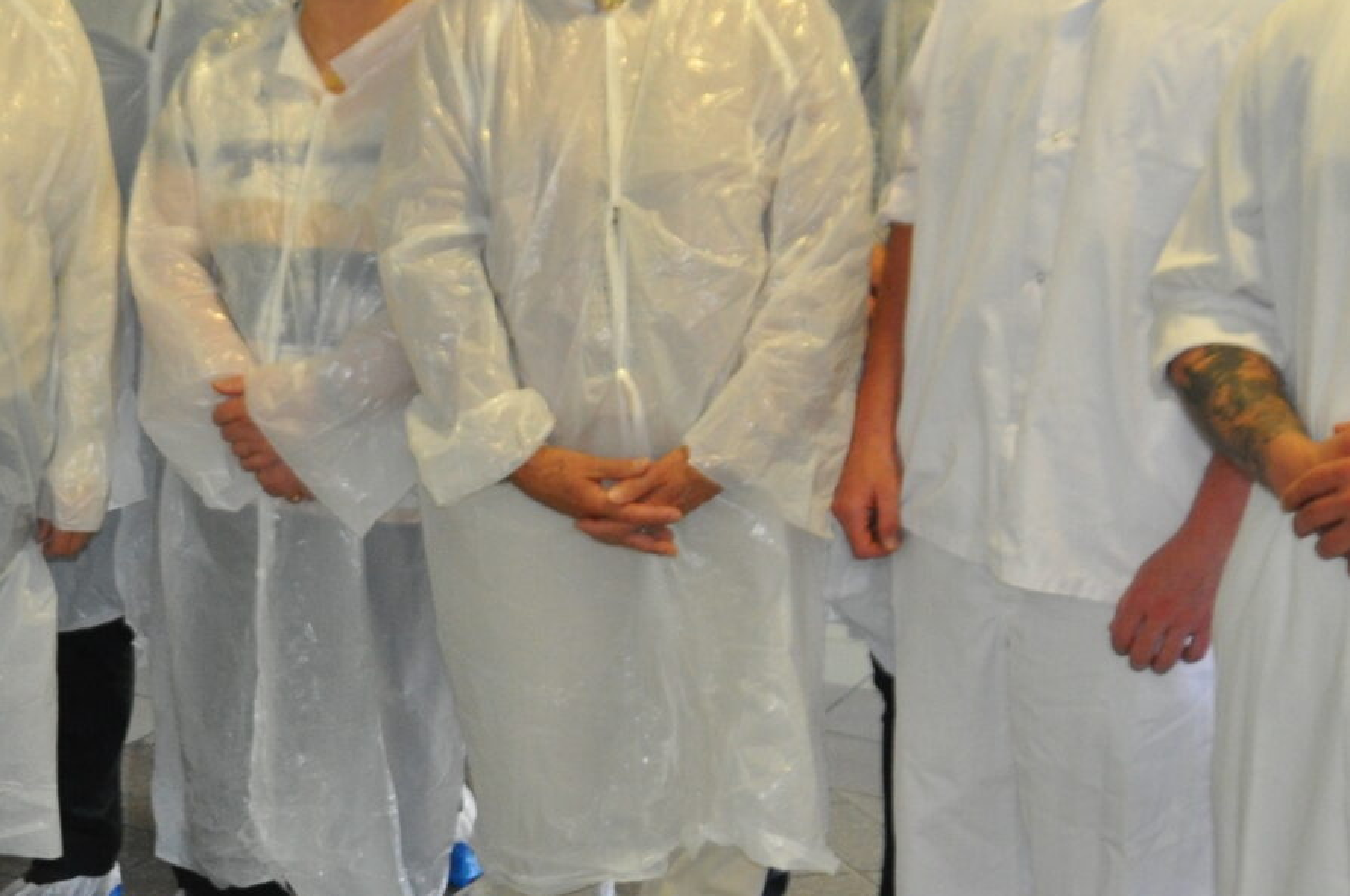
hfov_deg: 25.9
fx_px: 2750
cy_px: 302
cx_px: -50
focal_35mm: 73
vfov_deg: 18.5
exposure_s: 1/80
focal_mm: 17
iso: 800
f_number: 2.8
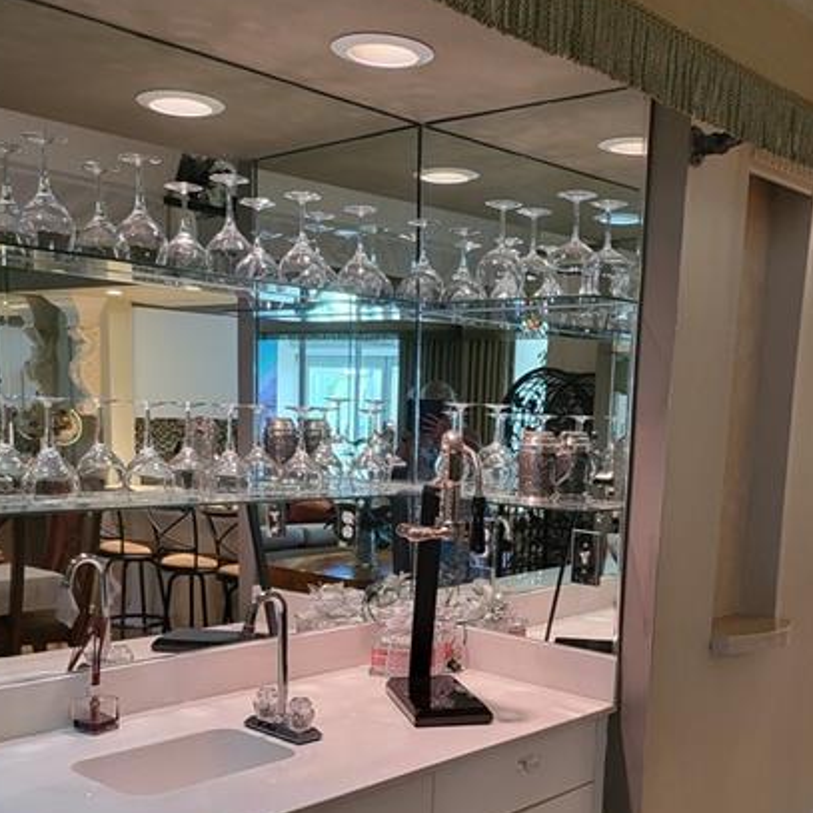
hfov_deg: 41.7
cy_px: 585
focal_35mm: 40
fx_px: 1063
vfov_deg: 40.9
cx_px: 483
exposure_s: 1/40
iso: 200
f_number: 1.8
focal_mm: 5
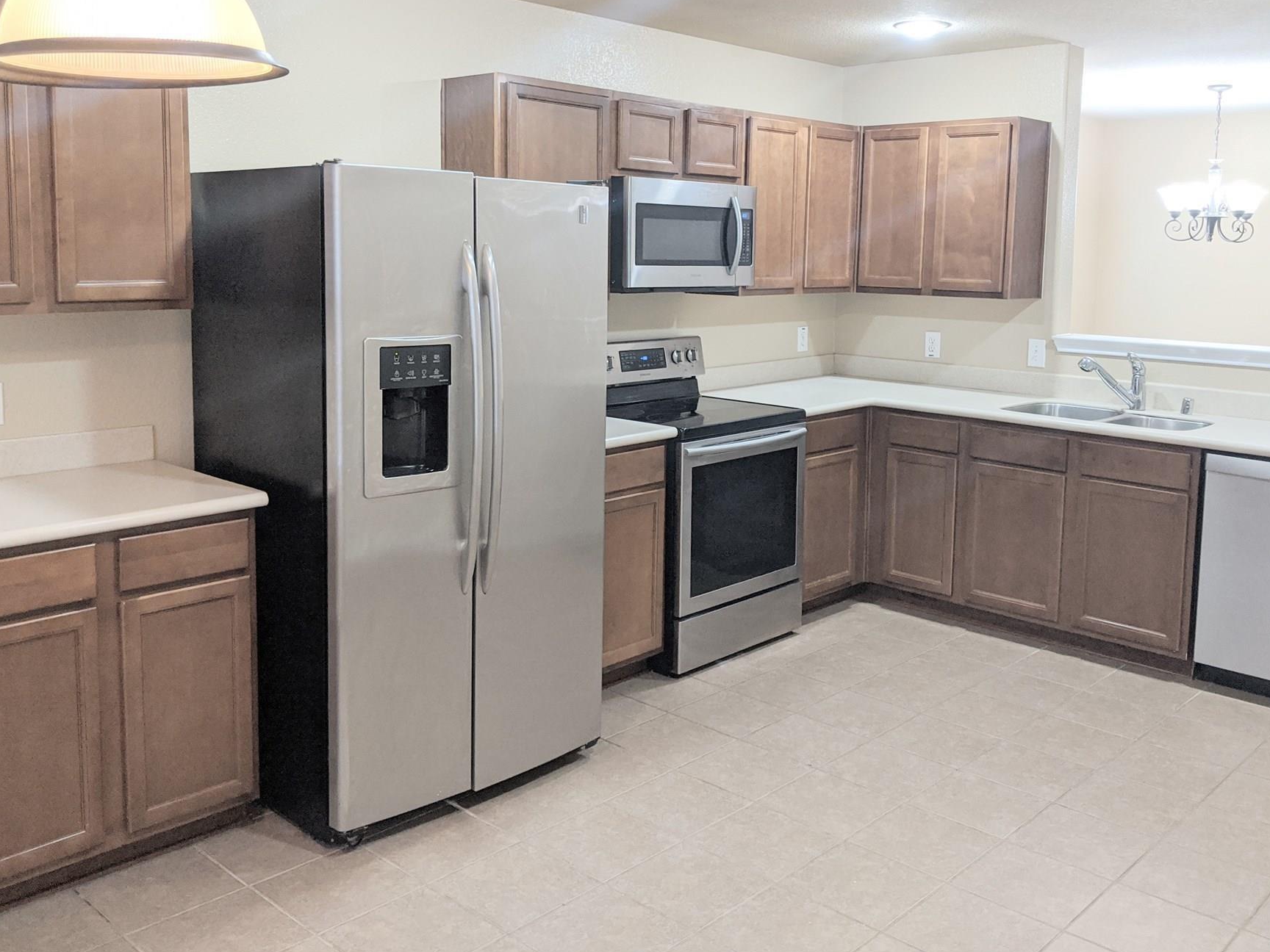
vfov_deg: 44.0
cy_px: 397
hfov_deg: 56.8
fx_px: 1174
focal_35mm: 32
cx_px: 656
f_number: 1.8
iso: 147
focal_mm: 4.44
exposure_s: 1/125
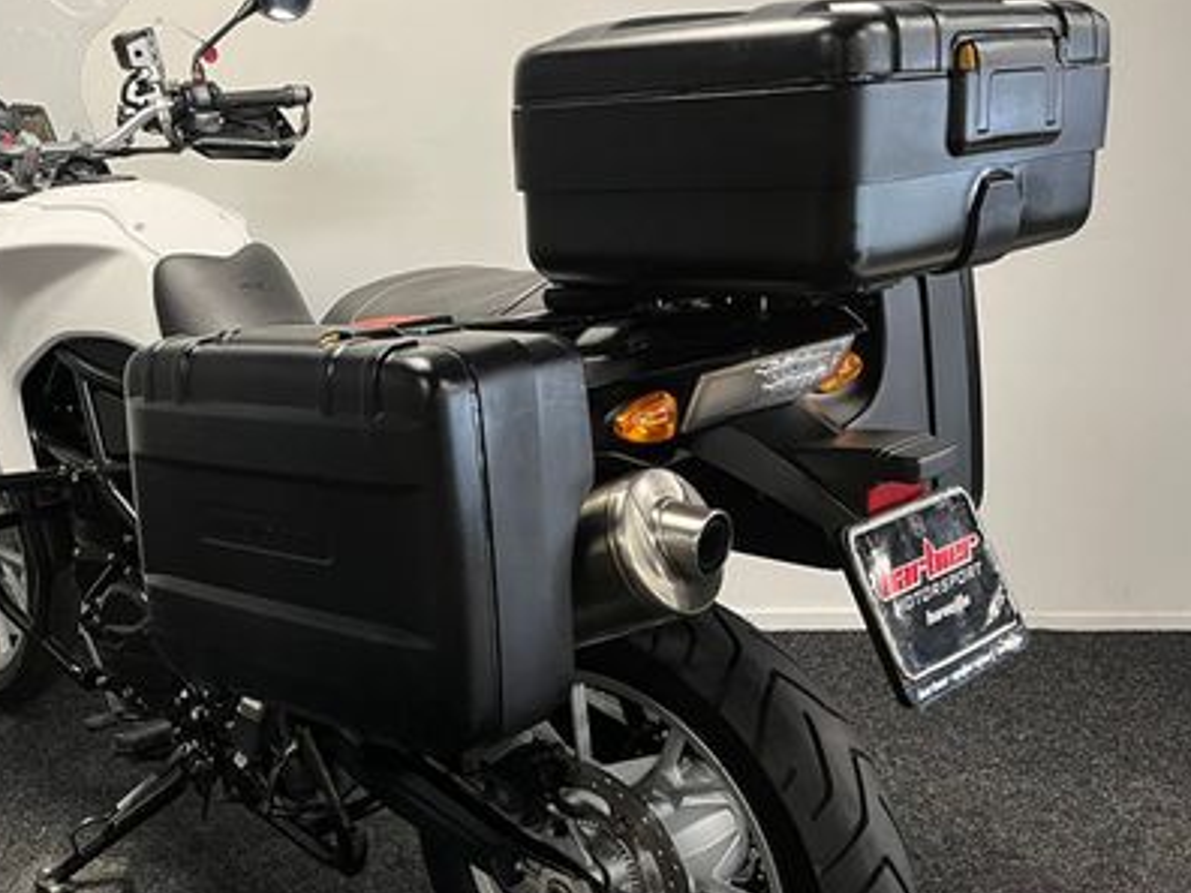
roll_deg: +0.7
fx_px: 1445
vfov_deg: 34.3
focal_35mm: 42
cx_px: 340
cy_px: 460
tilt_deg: -14.8
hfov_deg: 43.7
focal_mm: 5.1
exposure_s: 1/50
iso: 100
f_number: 1.6
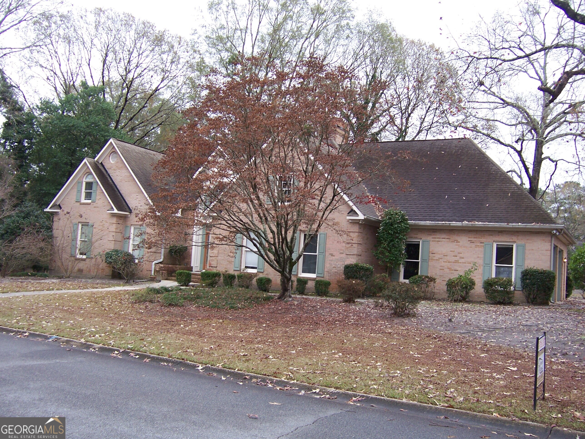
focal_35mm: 33
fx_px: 558
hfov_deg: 55.4
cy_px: 220
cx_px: 292
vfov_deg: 42.9
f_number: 3.4
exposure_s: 1/90
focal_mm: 5.5
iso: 80
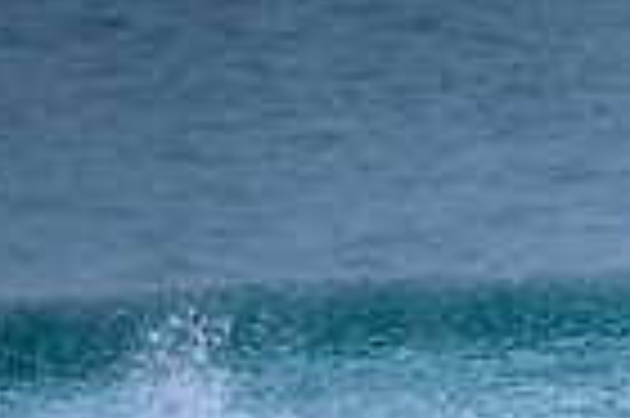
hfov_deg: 0.6
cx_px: 990
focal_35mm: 3312
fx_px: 57892
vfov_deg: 0.4
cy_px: 753
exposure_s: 1/2000
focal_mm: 800
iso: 1600
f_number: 6.3
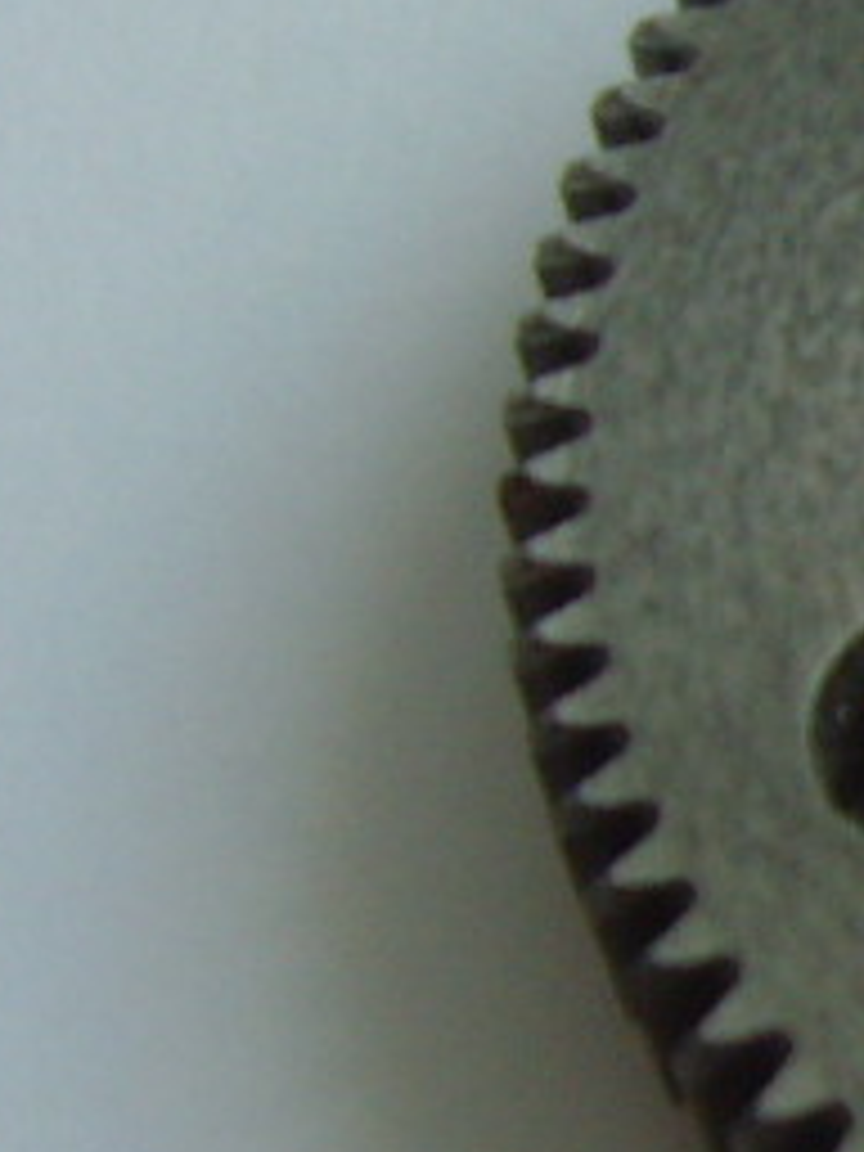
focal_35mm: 156
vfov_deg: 12.7
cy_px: 675
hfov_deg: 8.6
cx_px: 2092
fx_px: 5192
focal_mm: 6.6
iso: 100
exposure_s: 1/45
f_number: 3.5
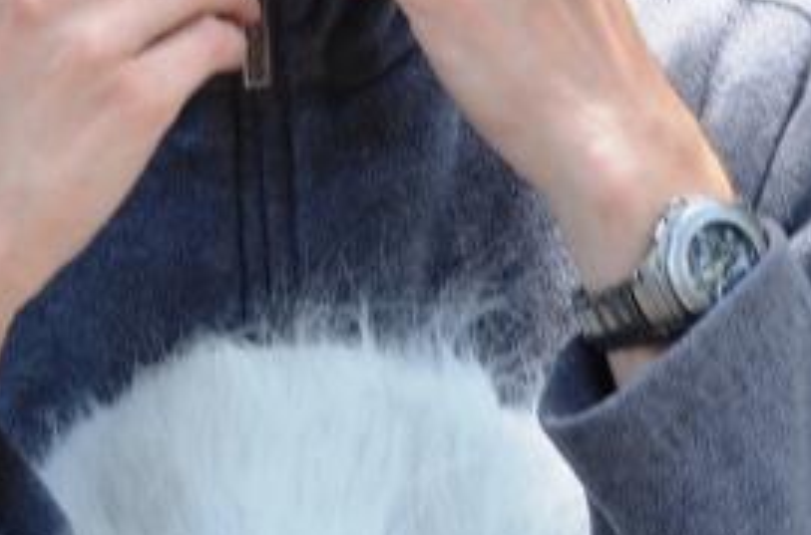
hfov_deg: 7.9
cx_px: 455
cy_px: -60
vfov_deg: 5.2
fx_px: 5863
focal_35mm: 261
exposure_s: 1/160
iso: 200
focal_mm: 46
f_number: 6.3
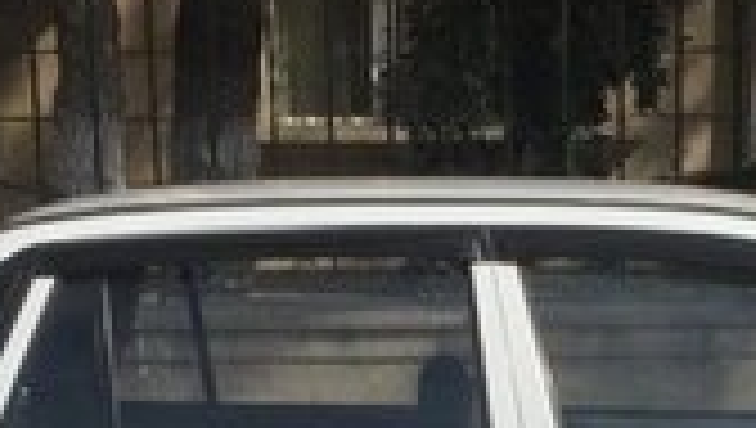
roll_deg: -1.2
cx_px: 608
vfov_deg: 9.4
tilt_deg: -11.6
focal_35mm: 124
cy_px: 723
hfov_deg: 17.1
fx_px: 2489
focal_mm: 4.15
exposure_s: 1/4405
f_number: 2.2
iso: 32
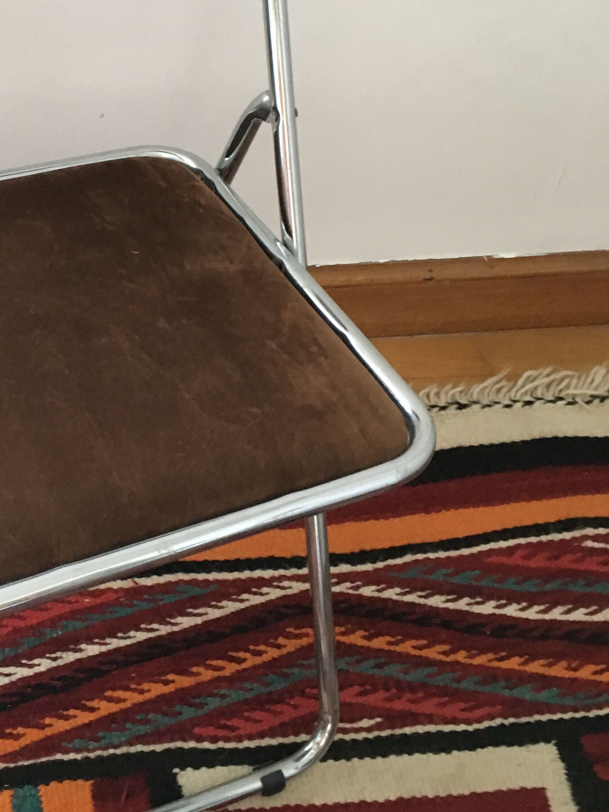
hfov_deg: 27.1
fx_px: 1220
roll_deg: -4.7
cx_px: 66
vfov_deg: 36.5
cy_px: 288
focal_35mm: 52
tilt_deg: -42.1
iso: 400
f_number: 2.2
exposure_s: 1/17
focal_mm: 4.15
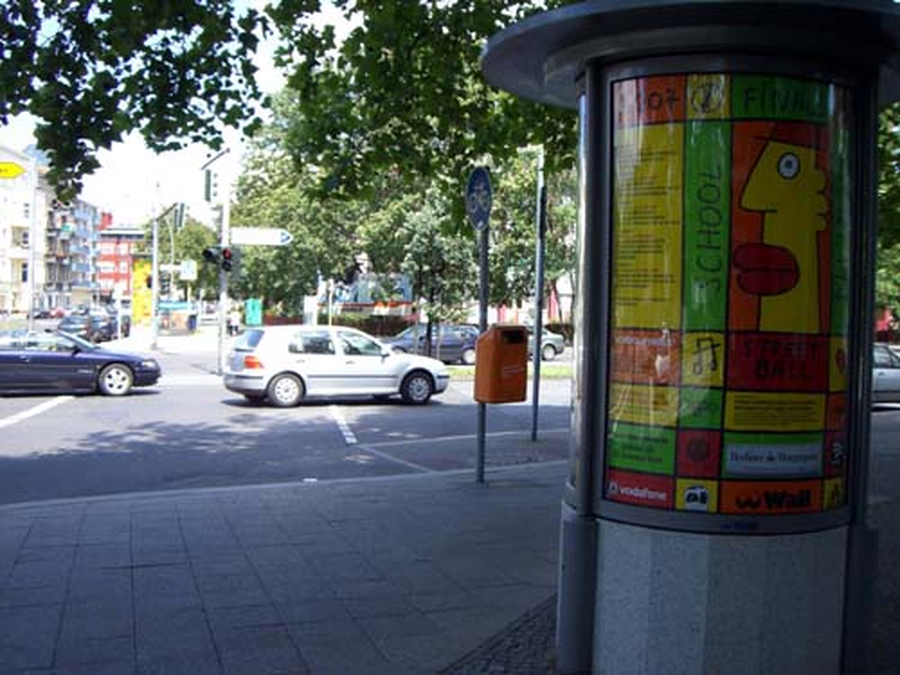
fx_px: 988
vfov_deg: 37.7
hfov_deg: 49.0
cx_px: 450
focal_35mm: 38
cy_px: 338
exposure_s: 1/400
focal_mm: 6.2
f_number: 2.7
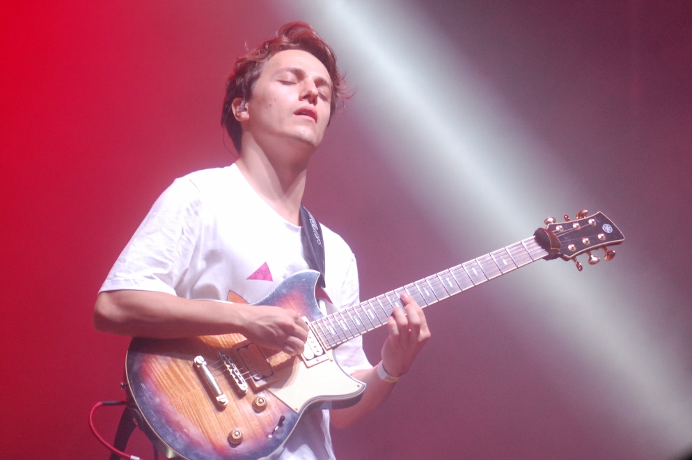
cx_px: 347
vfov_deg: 6.6
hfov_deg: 9.9
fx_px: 4005
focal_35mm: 209
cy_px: 227
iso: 1250
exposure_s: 1/200
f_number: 5
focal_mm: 135
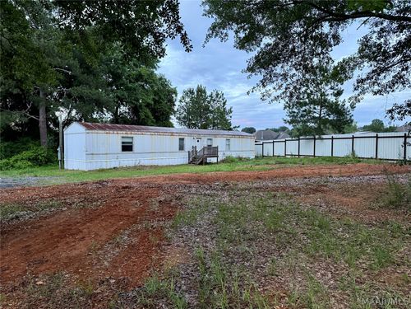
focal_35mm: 24
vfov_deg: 56.8
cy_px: 154
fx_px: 285
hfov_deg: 71.6
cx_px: 206
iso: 400
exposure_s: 1/60
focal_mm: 6.76
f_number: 1.78
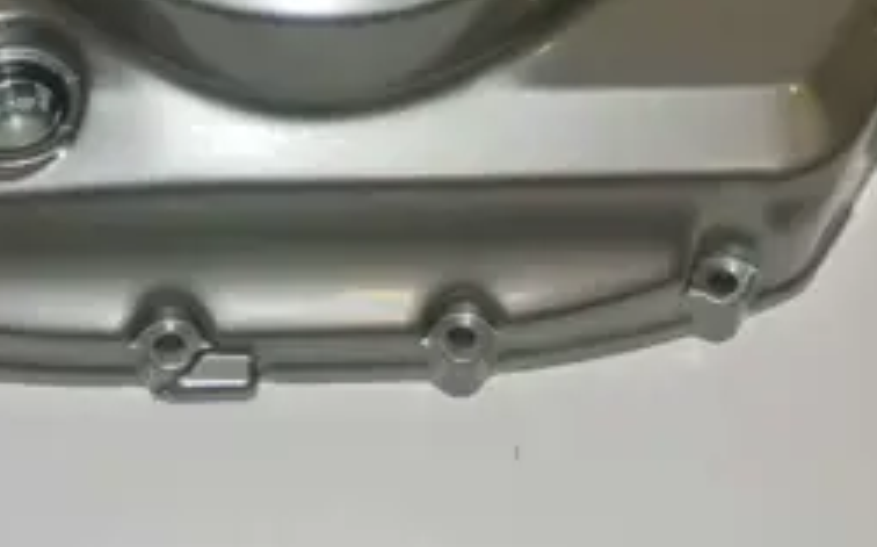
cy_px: -28
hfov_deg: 24.3
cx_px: 334
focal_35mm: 85
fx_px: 2030
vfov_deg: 15.0
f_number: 4
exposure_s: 1/60
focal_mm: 14.5
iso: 200
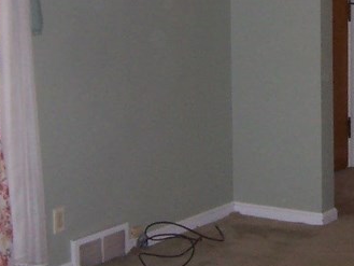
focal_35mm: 112
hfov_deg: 17.0
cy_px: 32
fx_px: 1146
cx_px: 380
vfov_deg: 13.1
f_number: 2.8
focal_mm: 5.6
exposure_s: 1/60
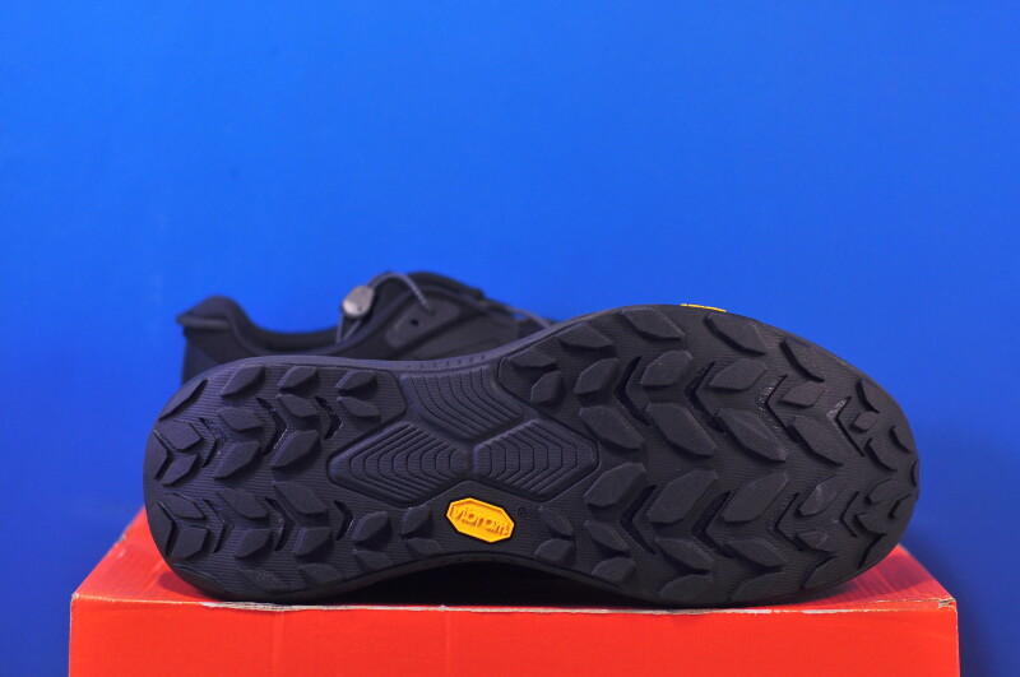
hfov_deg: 27.0
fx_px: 2122
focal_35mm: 75
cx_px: 510
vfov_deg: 18.1
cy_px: 338
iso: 250
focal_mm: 50
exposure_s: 1/320
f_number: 2.5
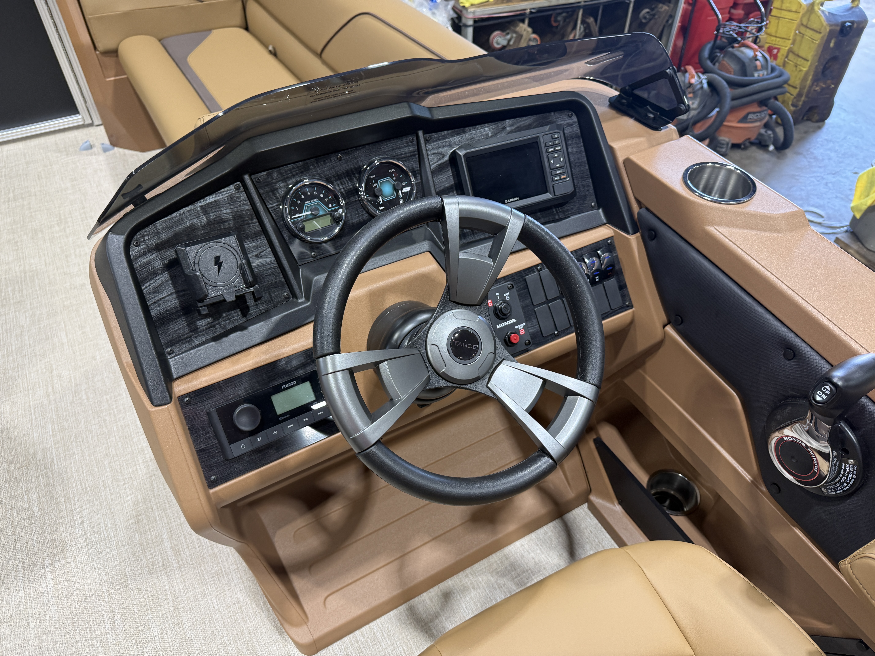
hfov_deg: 71.6
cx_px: 438
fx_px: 607
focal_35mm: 24
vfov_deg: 56.8
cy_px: 328
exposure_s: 1/120
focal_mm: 6.76
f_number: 1.78
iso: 160
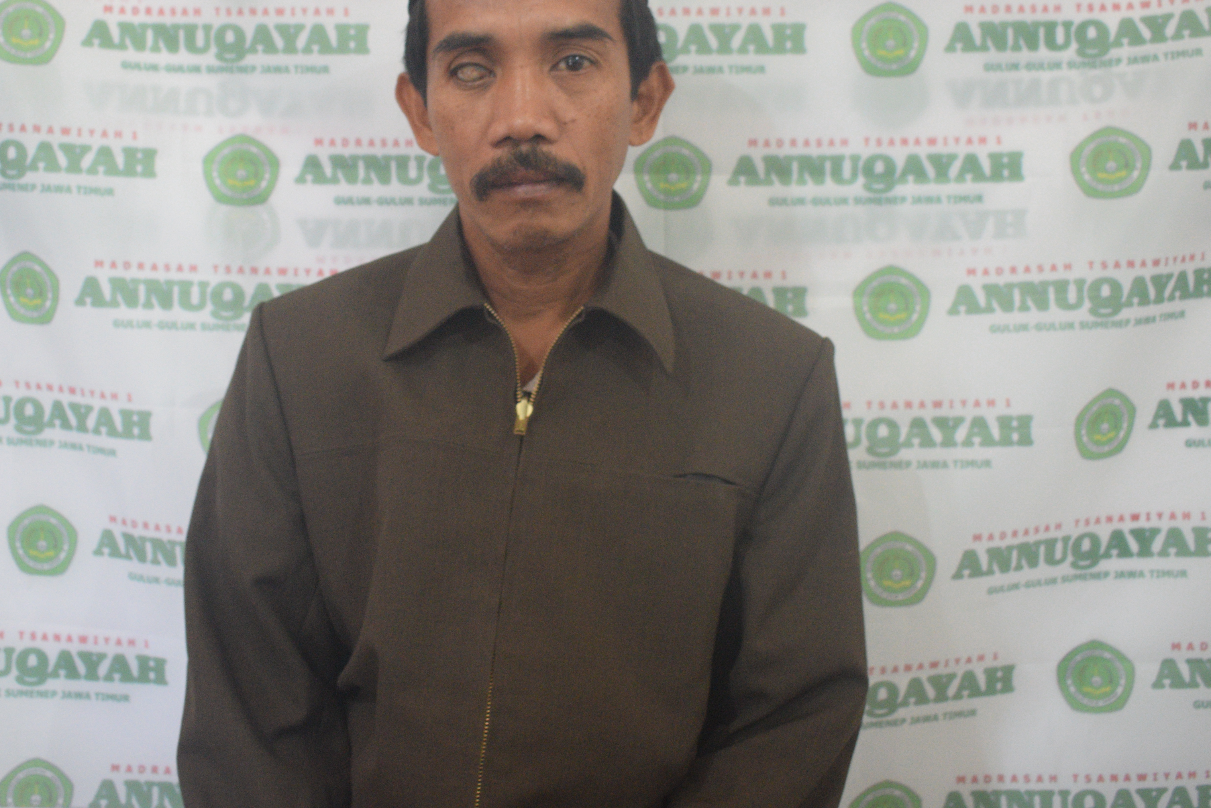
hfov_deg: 43.8
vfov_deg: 29.7
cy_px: 243
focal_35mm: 45
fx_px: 1504
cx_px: 521
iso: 1600
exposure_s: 1/25
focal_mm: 21
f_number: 4
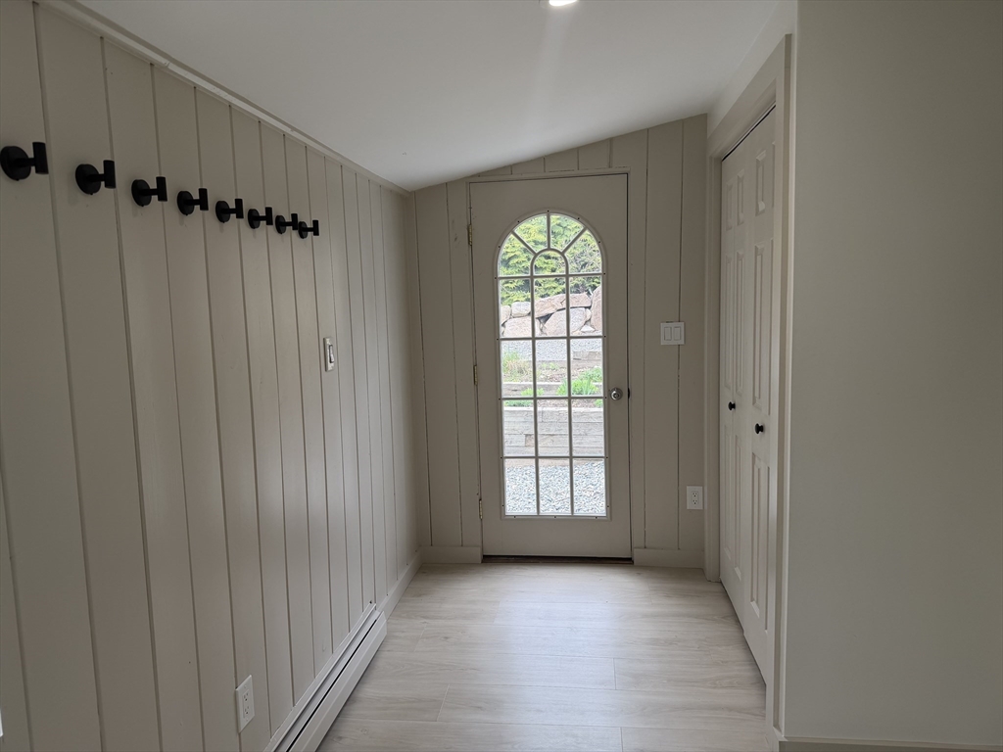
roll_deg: +2.1
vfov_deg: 56.8
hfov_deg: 71.6
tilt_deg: -7.0
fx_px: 695
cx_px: 502
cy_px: 376
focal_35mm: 24
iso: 80
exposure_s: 1/199
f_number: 1.78
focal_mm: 6.76
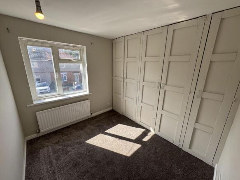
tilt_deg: -14.3
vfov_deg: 85.7
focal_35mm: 14
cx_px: 120
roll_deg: -0.2
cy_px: 90
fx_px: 97
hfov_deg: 102.1
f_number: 2.2
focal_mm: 2.22
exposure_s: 1/283
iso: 40
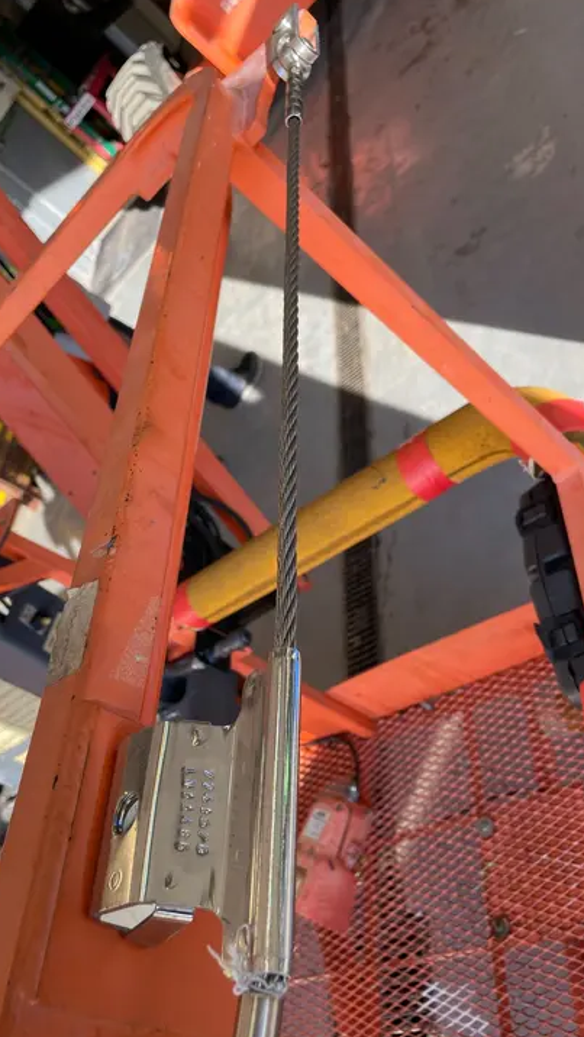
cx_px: 271
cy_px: 522
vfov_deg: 66.1
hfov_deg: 40.2
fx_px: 798
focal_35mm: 29
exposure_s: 1/406
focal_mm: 4.2
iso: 50
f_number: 1.6
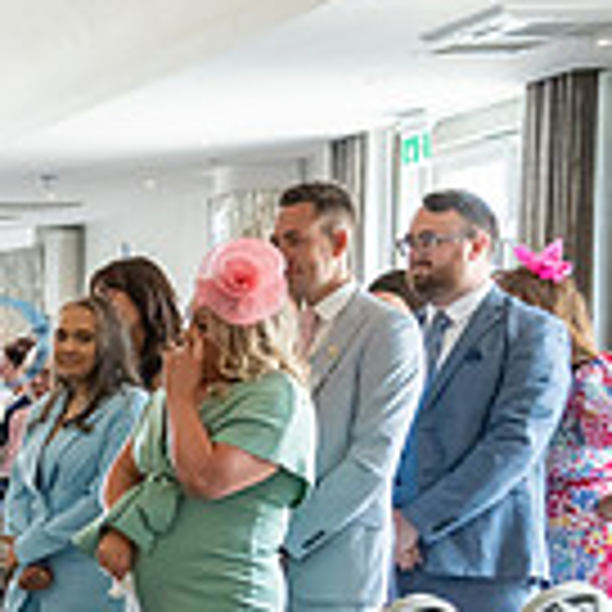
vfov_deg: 13.9
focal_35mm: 123
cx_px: -561
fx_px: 2460
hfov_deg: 12.6
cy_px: 675
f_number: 5
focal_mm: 28
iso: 1250
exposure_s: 1/250
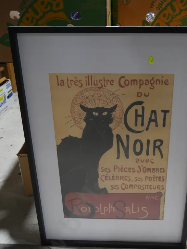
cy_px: 159
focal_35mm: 40
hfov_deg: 35.7
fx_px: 288
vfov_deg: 46.3
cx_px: 122
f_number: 3.6
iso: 320
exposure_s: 1/60
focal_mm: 15
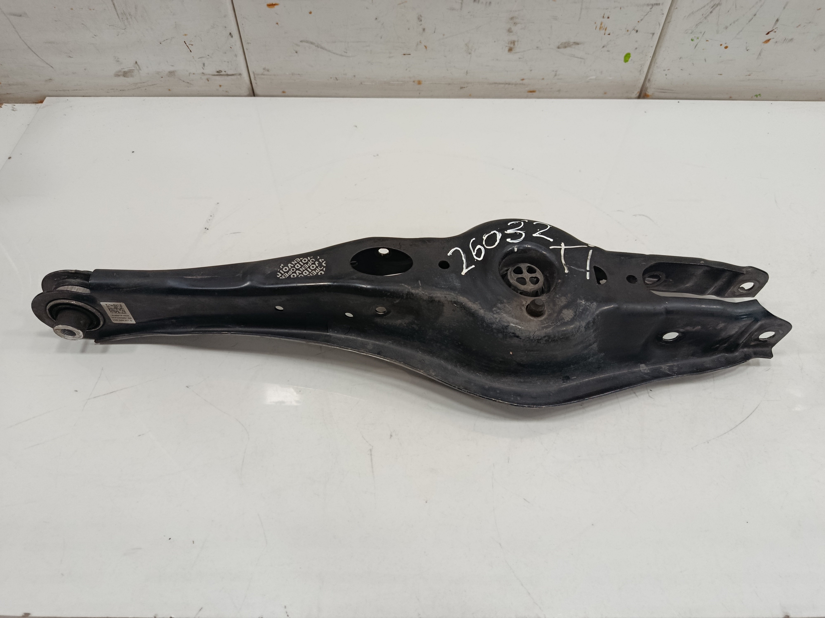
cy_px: 309
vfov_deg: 56.8
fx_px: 572
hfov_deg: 71.6
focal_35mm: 24
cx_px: 412
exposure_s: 1/100
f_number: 1.7
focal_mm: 5.24
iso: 982
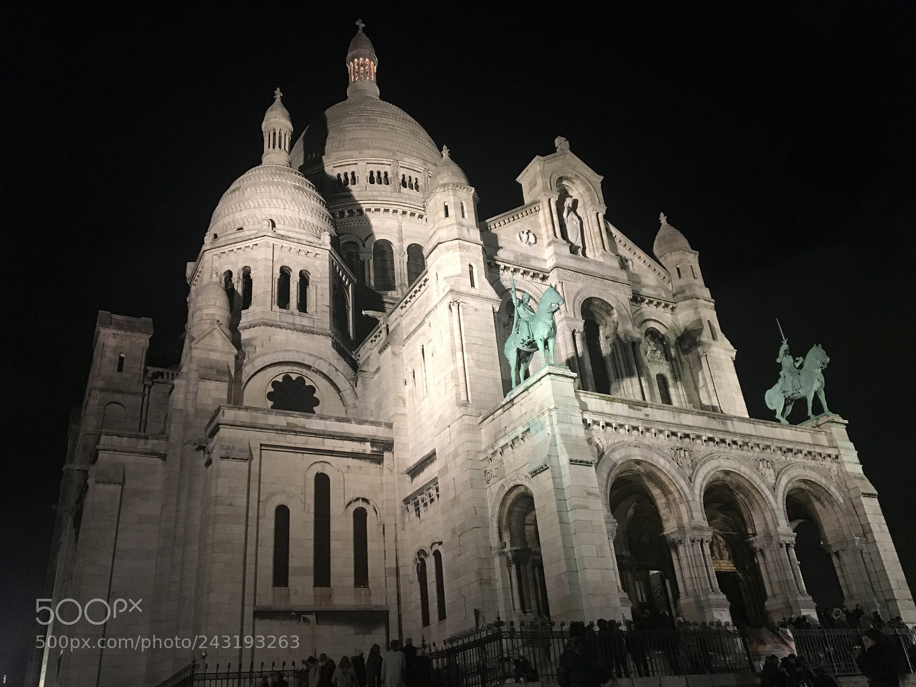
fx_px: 767
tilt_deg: +29.3
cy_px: 344
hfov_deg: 61.7
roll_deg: +5.1
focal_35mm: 29
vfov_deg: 48.2
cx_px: 458
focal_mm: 4.15
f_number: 2.2
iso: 200
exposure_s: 1/17
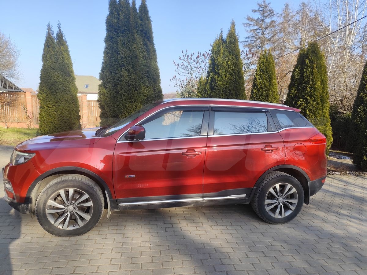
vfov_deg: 58.9
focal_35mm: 23
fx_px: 244
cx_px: 184
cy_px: 138
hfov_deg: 73.9
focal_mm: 6.19
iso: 50
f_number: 1.65
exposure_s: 1/544
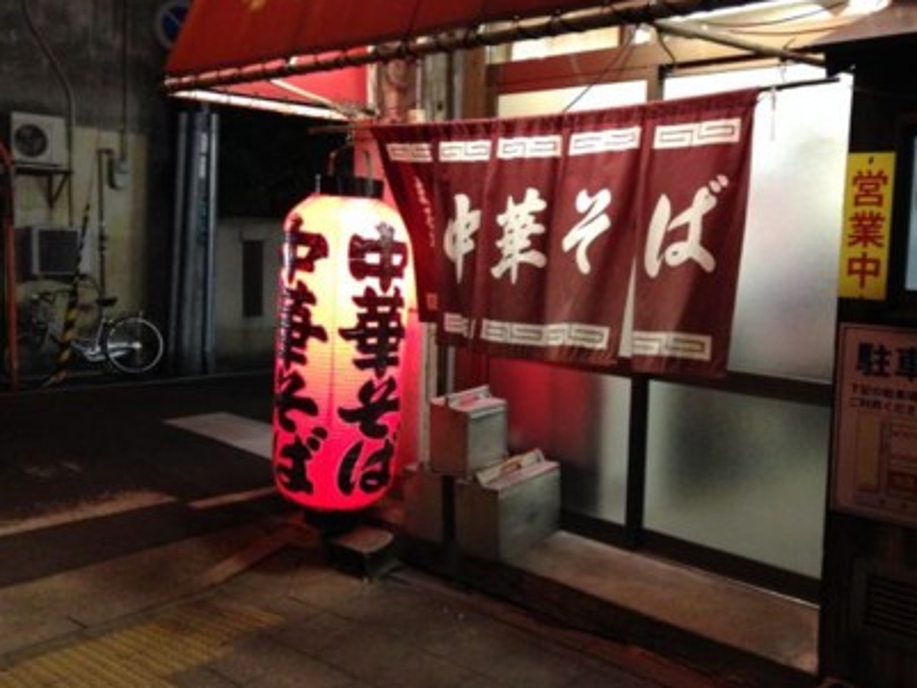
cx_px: 492
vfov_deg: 38.7
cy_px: 322
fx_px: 980
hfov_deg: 50.1
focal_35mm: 37
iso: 400
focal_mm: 4.12
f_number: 2.4
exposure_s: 1/17
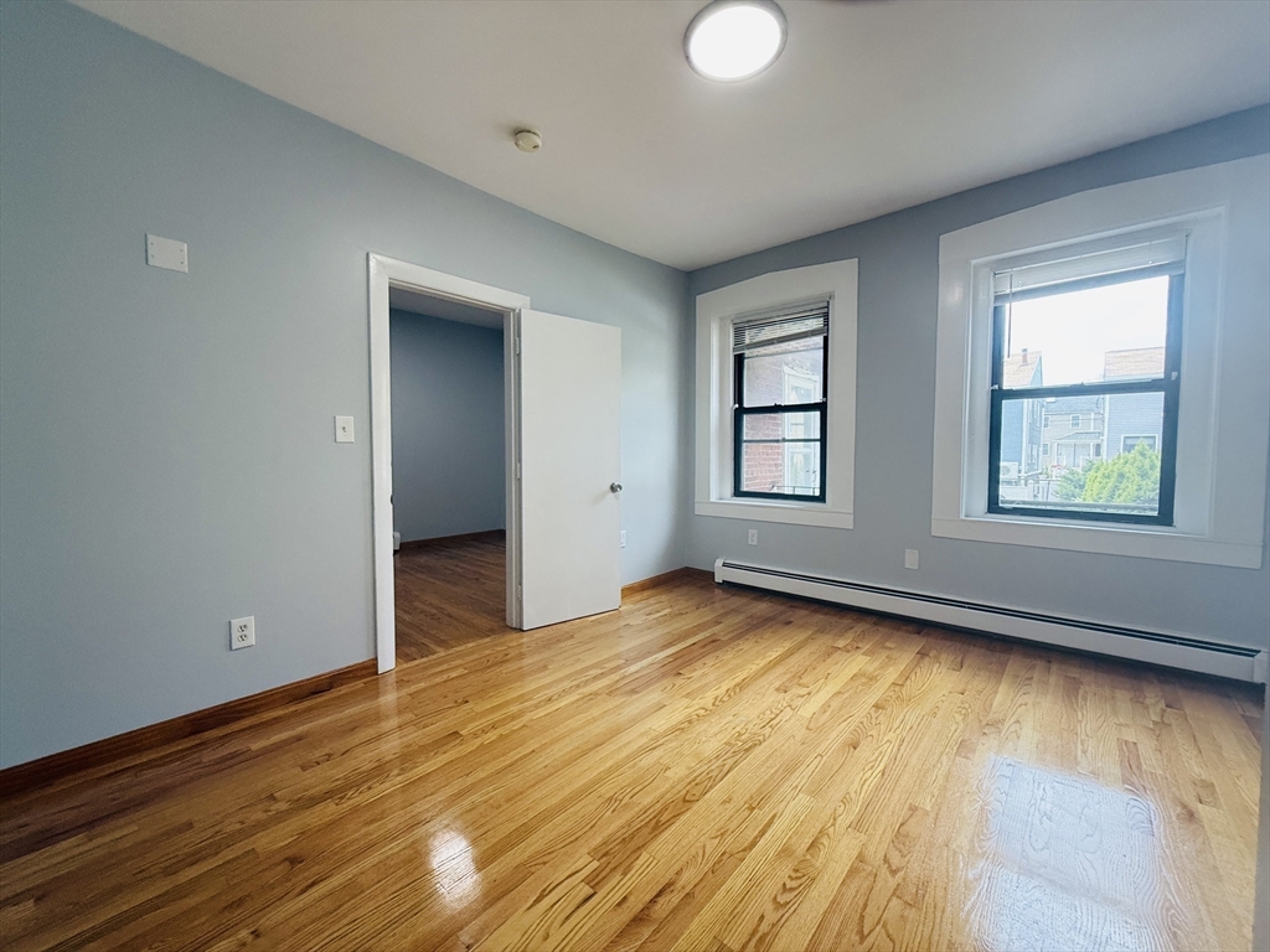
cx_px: 635
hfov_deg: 102.1
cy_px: 476
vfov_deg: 85.7
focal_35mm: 14
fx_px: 514
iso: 200
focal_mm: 2.22
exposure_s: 1/120
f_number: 2.2
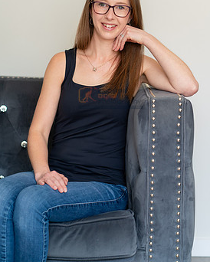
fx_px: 815
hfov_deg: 14.7
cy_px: 97
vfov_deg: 18.2
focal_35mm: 105
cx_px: 111
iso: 500
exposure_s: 1/200
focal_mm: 85
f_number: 2.5
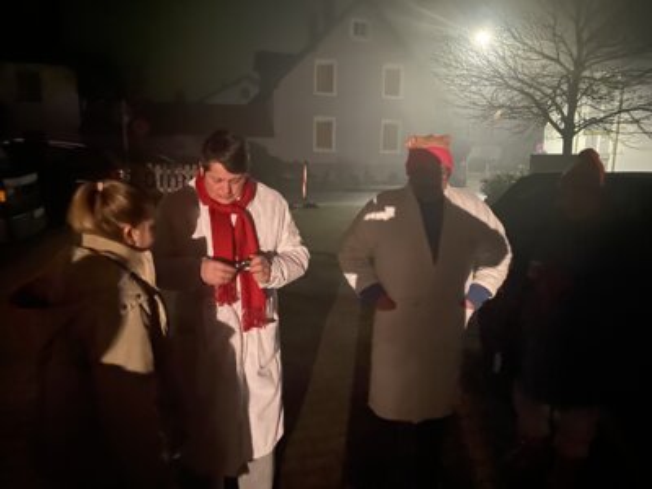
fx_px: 490
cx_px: 326
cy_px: 244
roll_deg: -1.8
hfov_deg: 67.3
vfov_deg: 53.1
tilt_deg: -11.3
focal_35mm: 26
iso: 2500
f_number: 1.8
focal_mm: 4.25
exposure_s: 1/8
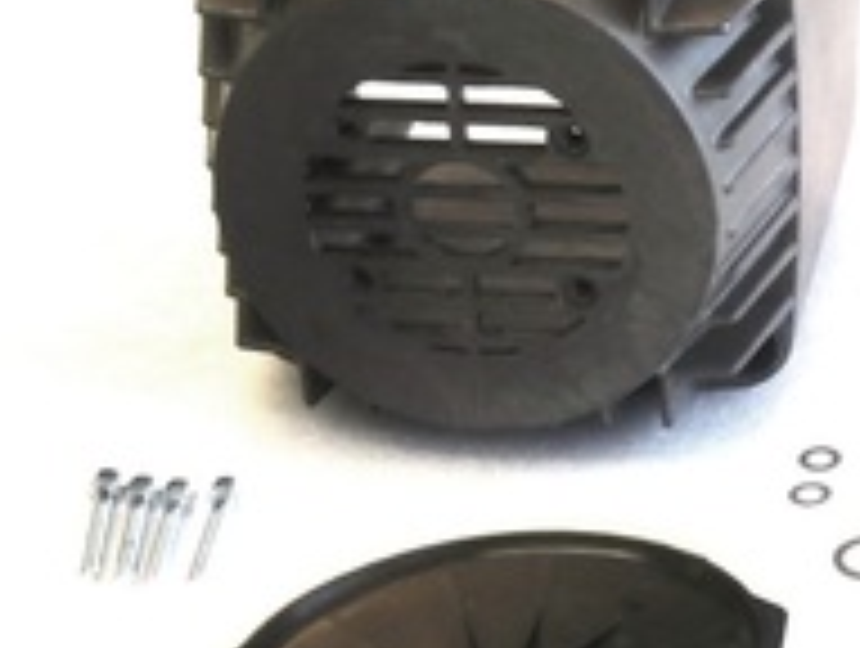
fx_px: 3111
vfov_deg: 11.9
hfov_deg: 15.7
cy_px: 353
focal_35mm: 125
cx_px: 504
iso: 125
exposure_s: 1/60
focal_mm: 9.3
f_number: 3.7
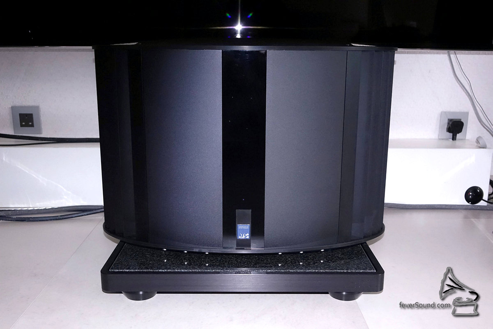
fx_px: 493
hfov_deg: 53.1
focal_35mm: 36
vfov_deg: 36.9
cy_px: 164
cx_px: 246
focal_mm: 13.1
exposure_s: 1/160
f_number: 4
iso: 1600
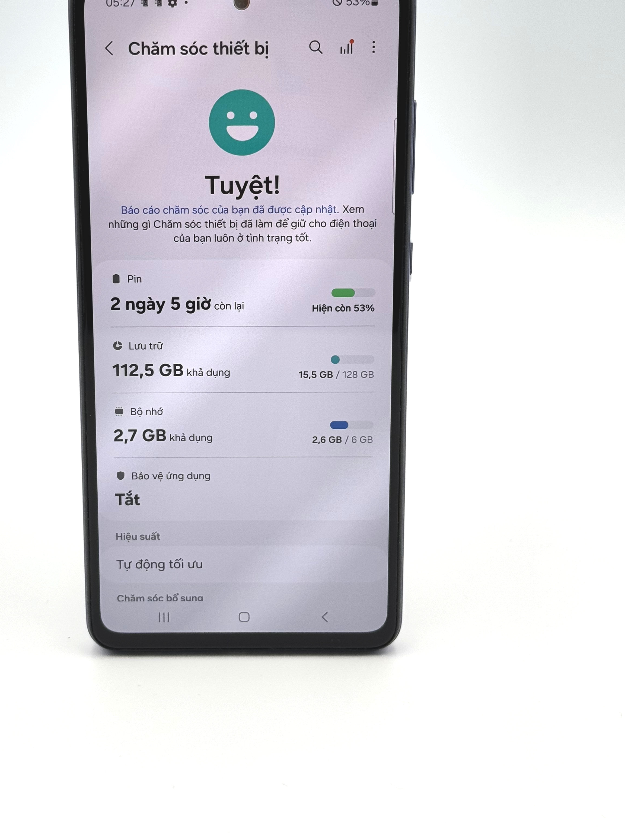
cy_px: 304
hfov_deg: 23.2
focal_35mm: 63
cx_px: 238
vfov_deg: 30.6
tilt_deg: -16.6
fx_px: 1517
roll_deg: -0.2
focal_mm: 6.76
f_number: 1.78
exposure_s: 1/307
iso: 64
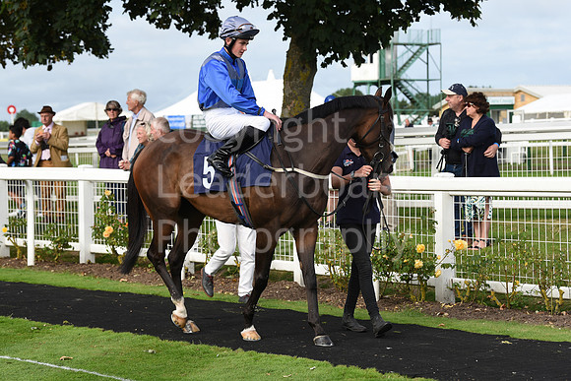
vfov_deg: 13.4
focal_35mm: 102
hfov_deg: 20.0
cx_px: 286
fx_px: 1618
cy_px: 190
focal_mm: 102
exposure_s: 1/1250
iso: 400
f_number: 5.6
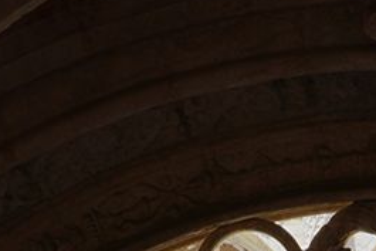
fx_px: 1891
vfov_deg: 6.6
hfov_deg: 11.2
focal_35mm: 181
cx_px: 427
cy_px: 857
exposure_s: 1/100
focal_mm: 24
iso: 100
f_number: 11
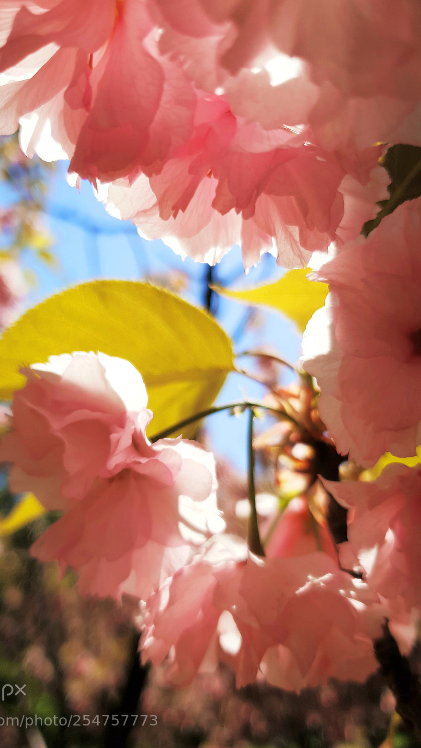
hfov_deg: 40.1
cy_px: 375
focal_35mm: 29
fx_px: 576
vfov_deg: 66.1
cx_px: 194
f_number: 1.5
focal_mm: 4.3
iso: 50
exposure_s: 1/3390
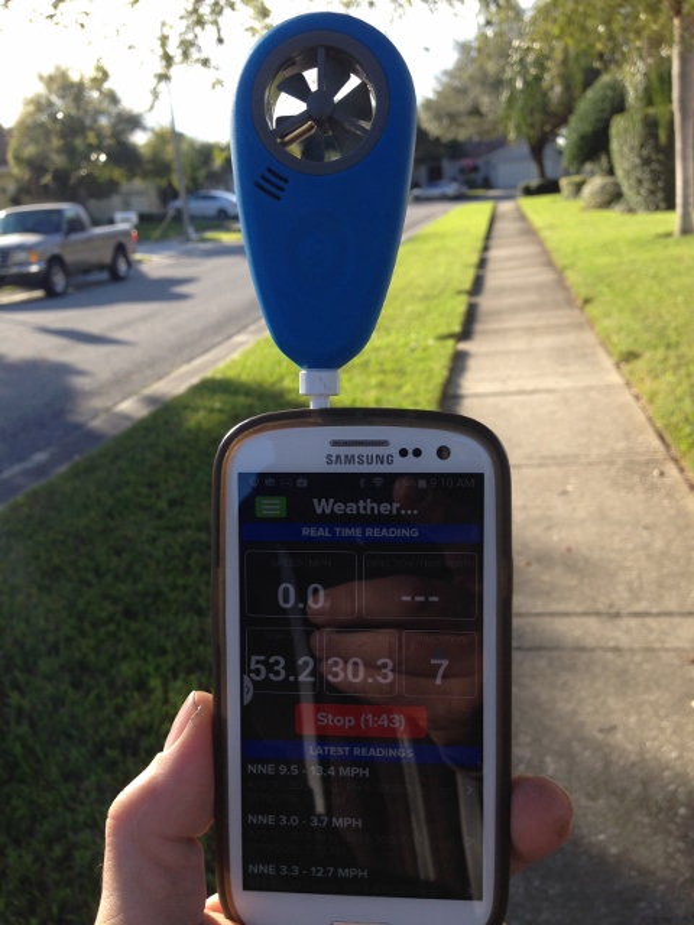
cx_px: 347
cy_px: 462
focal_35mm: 33
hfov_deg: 42.9
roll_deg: +3.9
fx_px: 882
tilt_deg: -15.3
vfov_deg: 55.4
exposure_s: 1/455
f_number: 2.4
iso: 50
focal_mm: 4.12
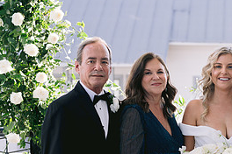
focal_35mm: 110
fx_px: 709
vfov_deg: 12.4
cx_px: 243
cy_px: 135
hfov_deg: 18.0
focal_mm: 50
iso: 200
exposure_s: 1/640
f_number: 2.8
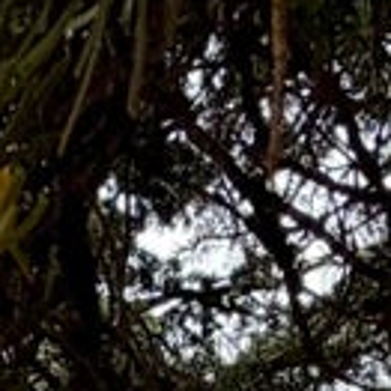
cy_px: 1328
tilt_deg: -0.4
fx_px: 1649
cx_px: -425
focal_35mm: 129
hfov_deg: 11.9
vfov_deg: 9.2
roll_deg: -1.4
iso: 32
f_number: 2.2
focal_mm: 2.22
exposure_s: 1/770
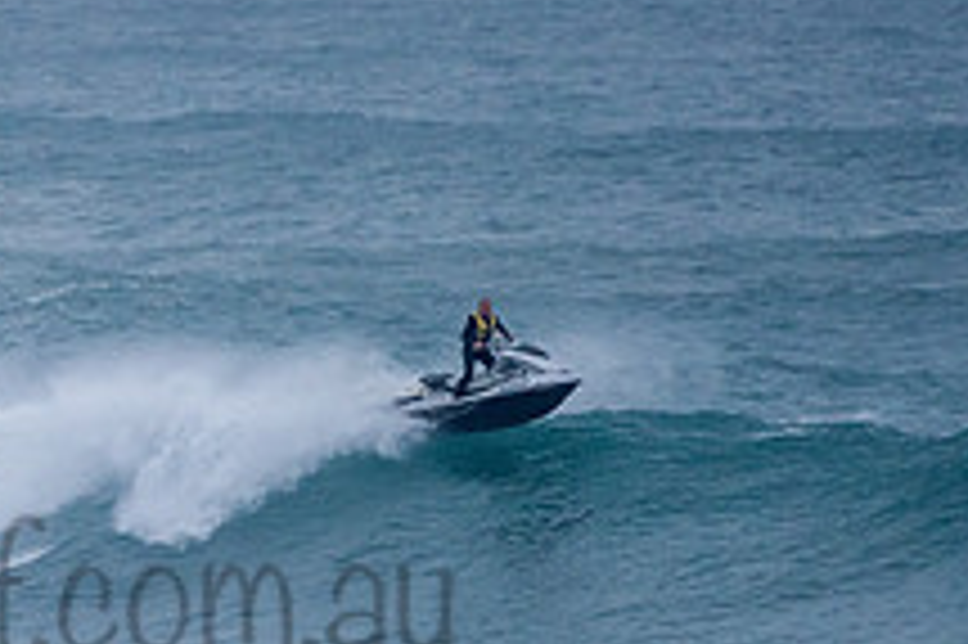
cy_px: 481
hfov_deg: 1.2
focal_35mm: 1655
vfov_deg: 0.8
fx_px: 44466
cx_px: -74
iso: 560
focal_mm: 500
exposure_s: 1/1250
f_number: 5.6
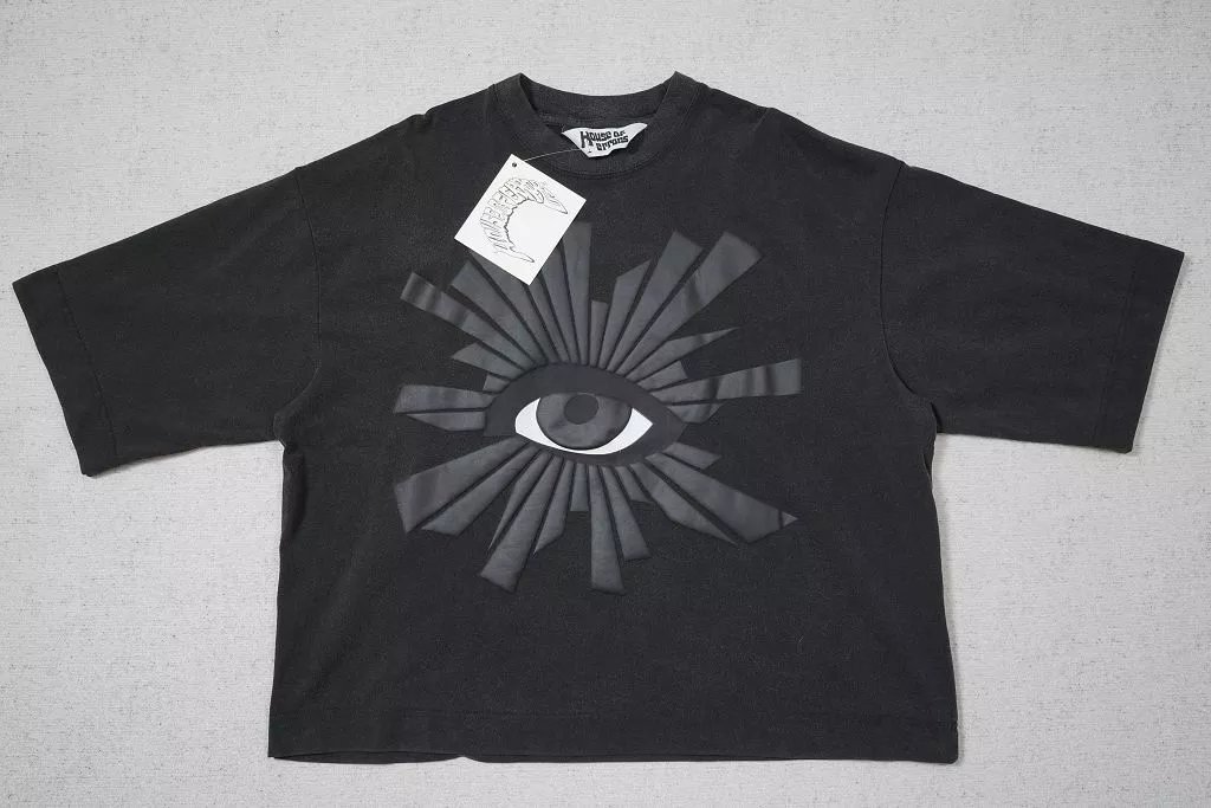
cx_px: 606
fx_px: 1177
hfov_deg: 54.4
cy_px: 404
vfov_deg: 37.9
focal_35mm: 35
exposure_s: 1/100
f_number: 10
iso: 1600
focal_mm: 35
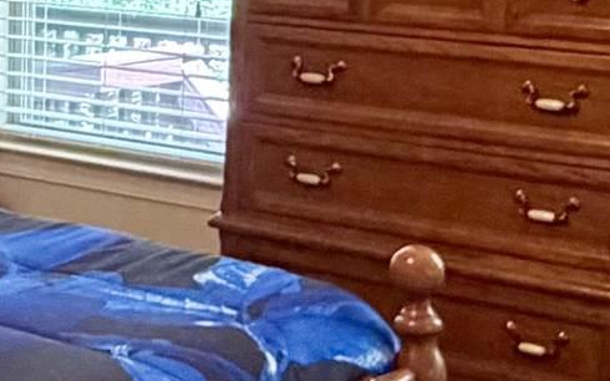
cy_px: 121
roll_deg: -1.9
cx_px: 91
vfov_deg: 14.0
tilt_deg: -8.8
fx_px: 1546
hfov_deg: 21.9
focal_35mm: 93
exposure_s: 1/60
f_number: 2.2
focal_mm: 2.22
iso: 500
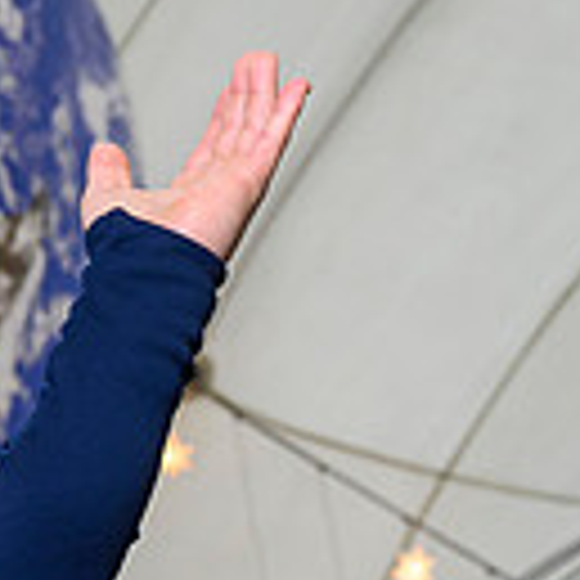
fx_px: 2483
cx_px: -631
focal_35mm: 131
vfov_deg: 13.3
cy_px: 308
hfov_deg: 11.7
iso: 1000
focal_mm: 29.5
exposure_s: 1/125
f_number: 5
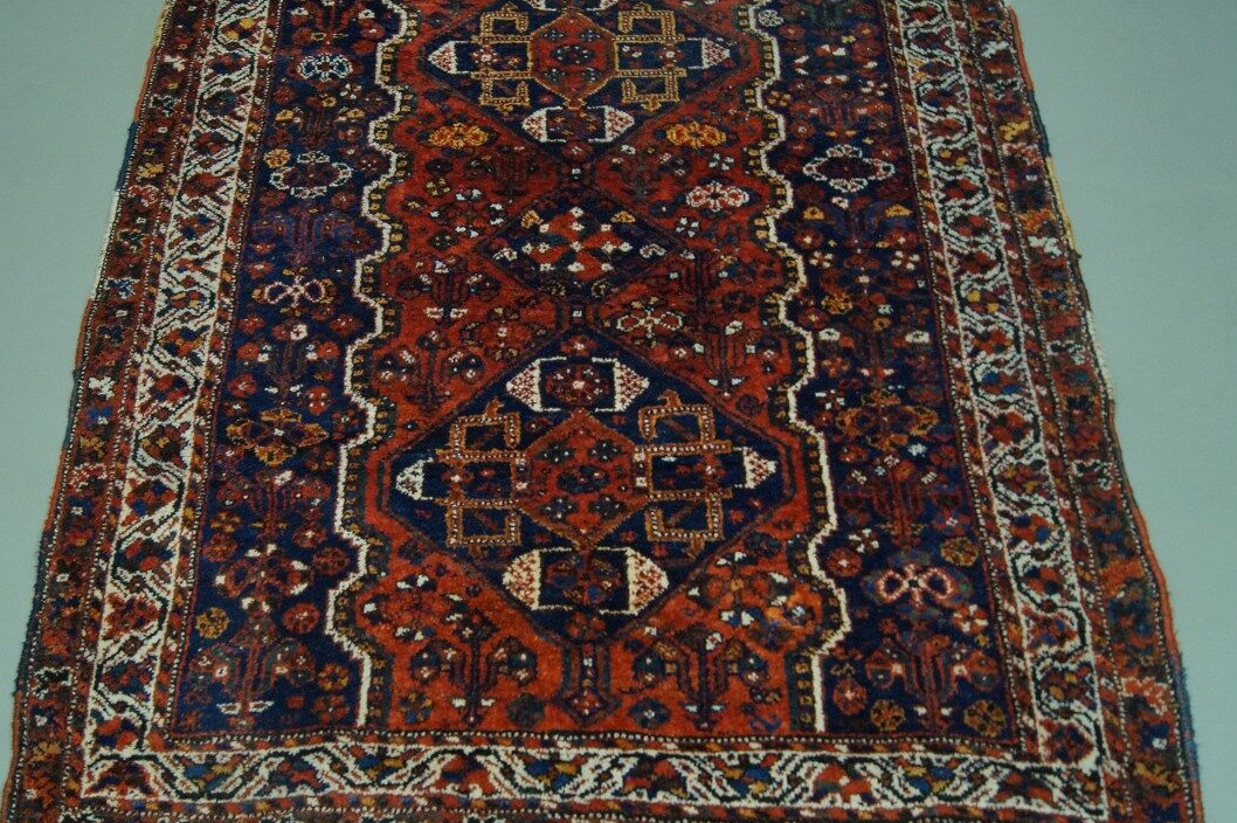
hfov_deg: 49.4
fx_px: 1339
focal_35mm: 39
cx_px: 526
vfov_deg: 34.1
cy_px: 452
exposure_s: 1/15
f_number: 8
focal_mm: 22
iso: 800
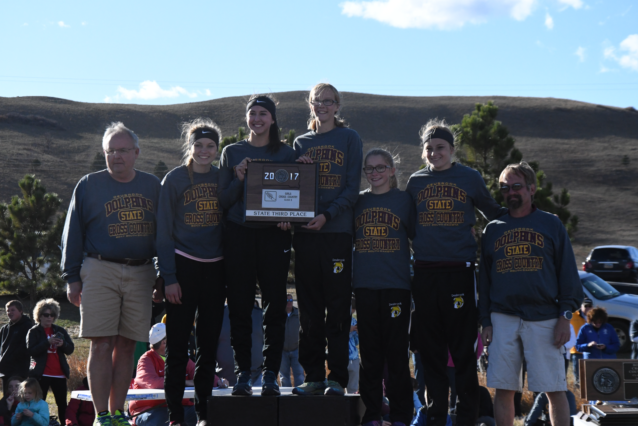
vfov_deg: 13.0
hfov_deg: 19.5
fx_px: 1861
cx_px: 319
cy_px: 213
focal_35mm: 105
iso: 2500
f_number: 8
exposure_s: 1/4000
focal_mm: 70
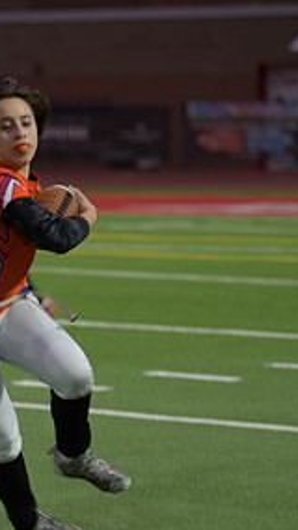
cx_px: -17
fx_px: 4209
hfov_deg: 4.0
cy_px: 357
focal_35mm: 300
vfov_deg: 7.2
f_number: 2.8
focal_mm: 140
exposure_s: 1/200
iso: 400
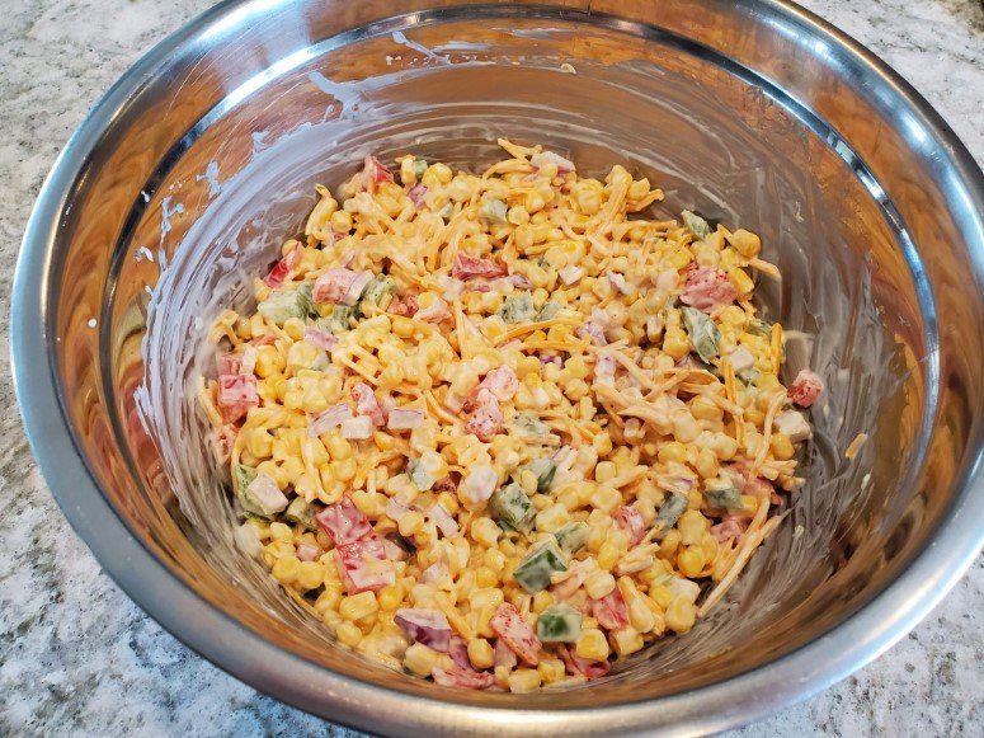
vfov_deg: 53.1
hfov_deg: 67.3
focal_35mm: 26
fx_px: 739
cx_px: 492
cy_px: 369
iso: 320
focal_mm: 4.3
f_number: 2.4
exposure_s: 1/120
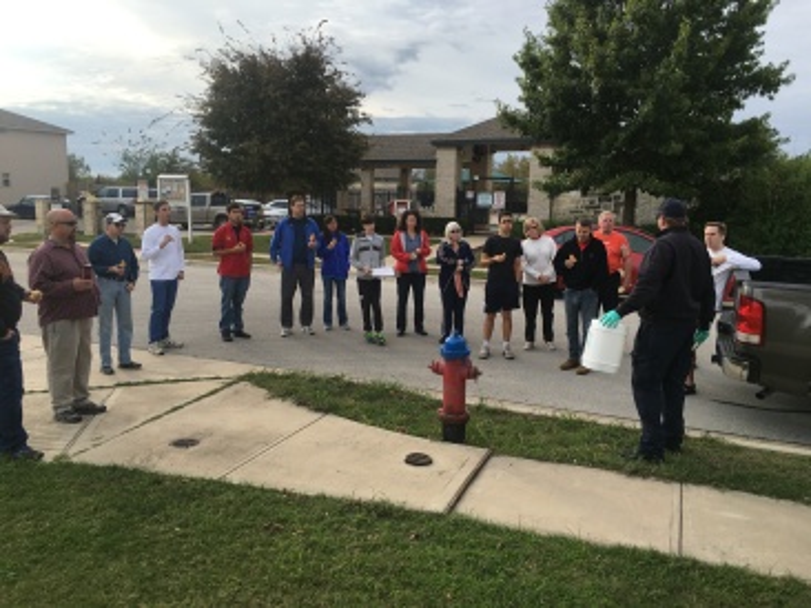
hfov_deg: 61.7
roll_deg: -0.3
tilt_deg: -7.5
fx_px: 679
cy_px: 304
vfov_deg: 48.2
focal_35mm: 29
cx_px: 406
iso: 25
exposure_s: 1/680
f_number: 2.2
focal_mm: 4.15
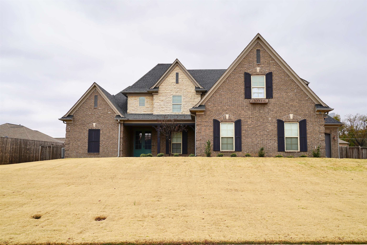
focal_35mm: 35
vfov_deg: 37.9
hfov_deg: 54.4
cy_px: 122
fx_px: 357
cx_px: 184
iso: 100
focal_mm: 35
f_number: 5
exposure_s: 1/200
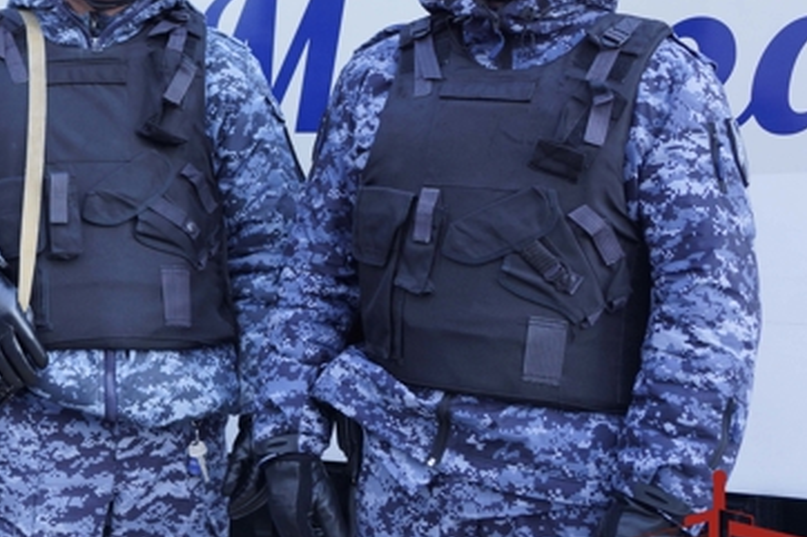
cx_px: -16
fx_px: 1949
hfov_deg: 22.4
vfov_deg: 15.7
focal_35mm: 87
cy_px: 176
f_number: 4
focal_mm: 28
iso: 100
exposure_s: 1/60
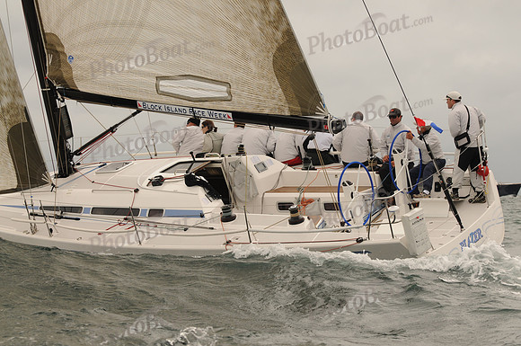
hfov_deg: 19.5
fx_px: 1517
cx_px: 260
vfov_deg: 13.0
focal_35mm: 105
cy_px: 173
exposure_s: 1/1000
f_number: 5
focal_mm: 70
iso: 200
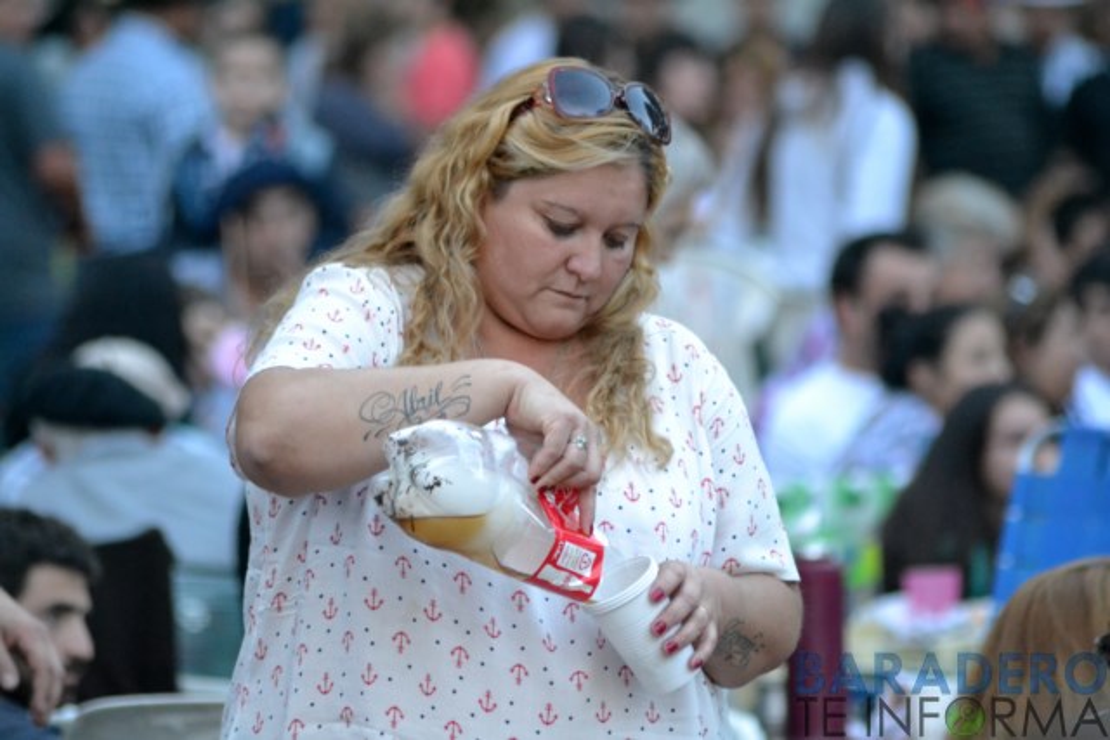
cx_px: 555
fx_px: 13877
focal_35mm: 450
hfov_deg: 4.6
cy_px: 370
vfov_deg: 3.1
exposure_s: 1/500
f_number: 5.6
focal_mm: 300
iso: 3200
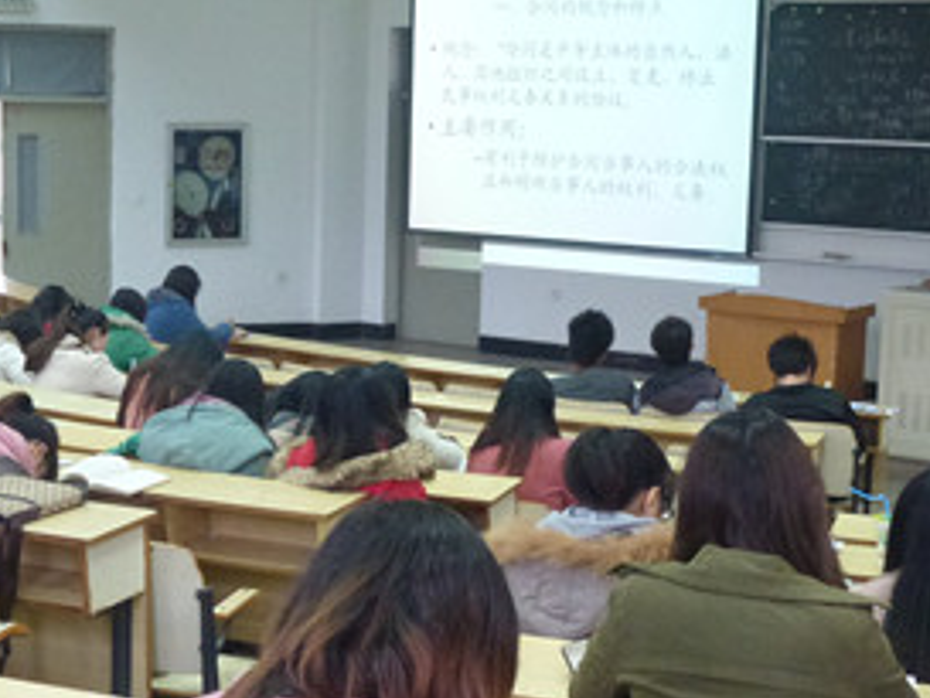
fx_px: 1774
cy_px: 335
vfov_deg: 22.3
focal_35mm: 66
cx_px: 368
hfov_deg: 29.3
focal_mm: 6.4
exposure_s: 1/15
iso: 400
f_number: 3.7
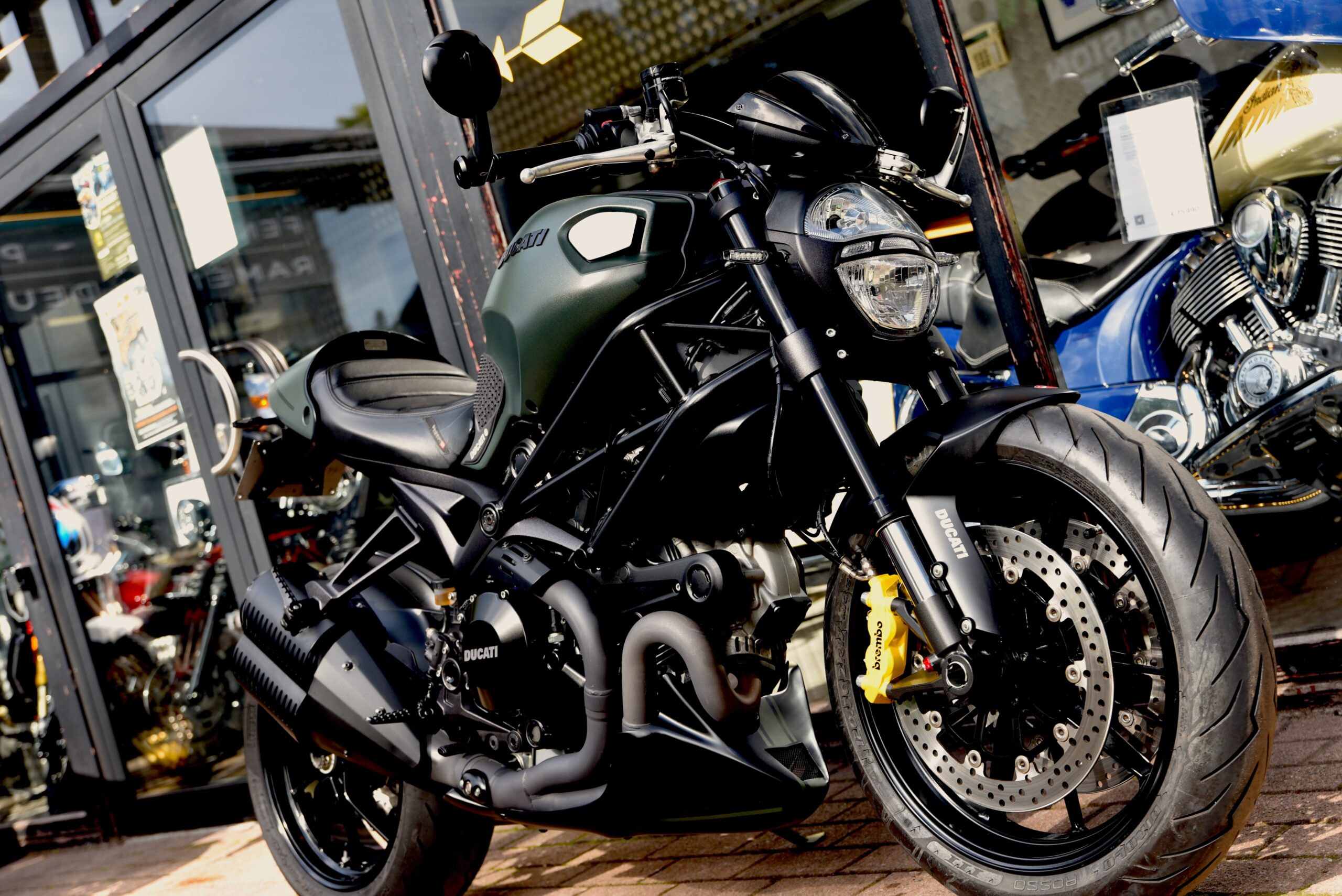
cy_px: 448
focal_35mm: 50
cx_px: 671
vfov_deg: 27.0
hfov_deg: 39.6
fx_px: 1865
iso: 100
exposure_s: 1/100
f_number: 5
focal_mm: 50
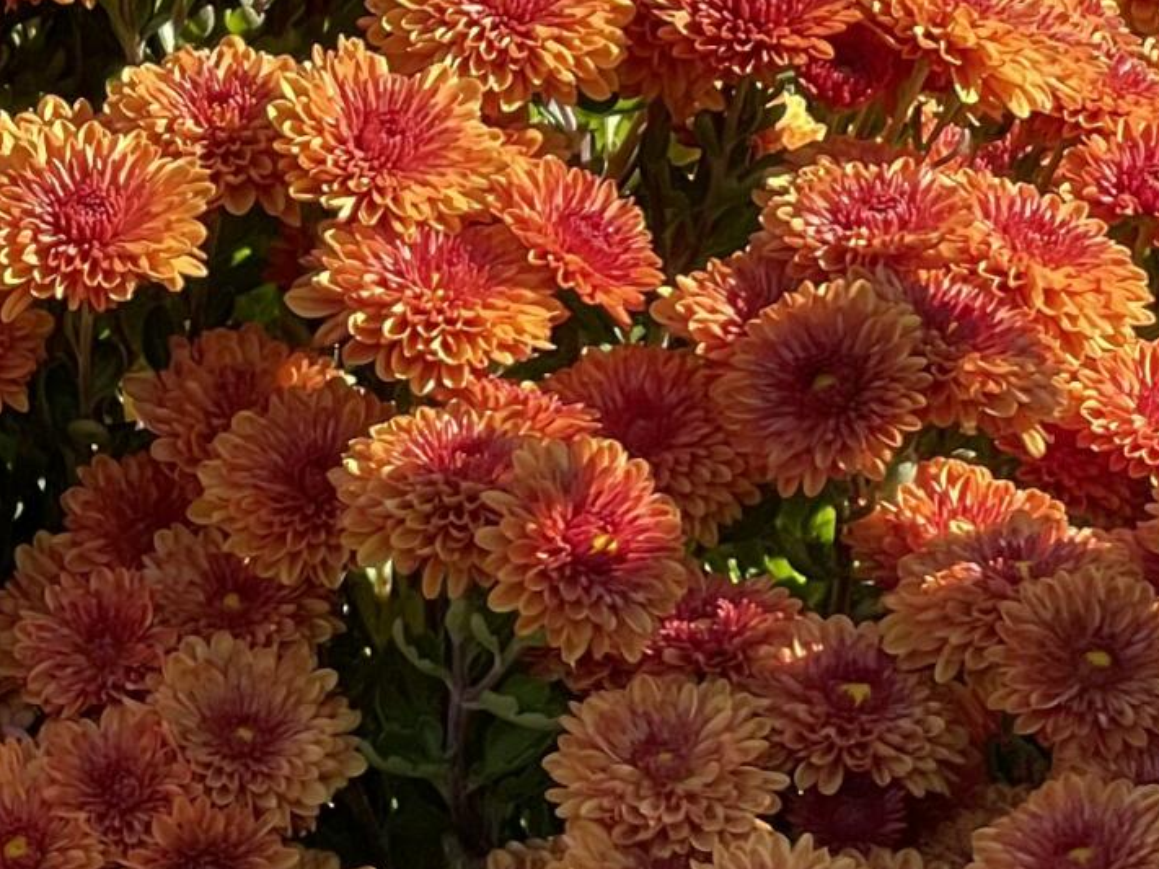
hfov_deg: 7.2
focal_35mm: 270
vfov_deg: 5.5
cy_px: 908
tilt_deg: -16.7
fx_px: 9039
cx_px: -675
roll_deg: -1.3
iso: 20
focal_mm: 7.5
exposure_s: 1/316
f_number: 2.2
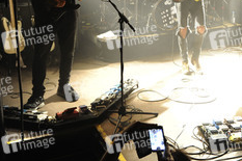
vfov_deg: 22.7
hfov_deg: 33.1
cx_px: 208
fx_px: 390
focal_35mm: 58
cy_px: 11
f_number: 2.8
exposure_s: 1/100
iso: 1600
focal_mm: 30
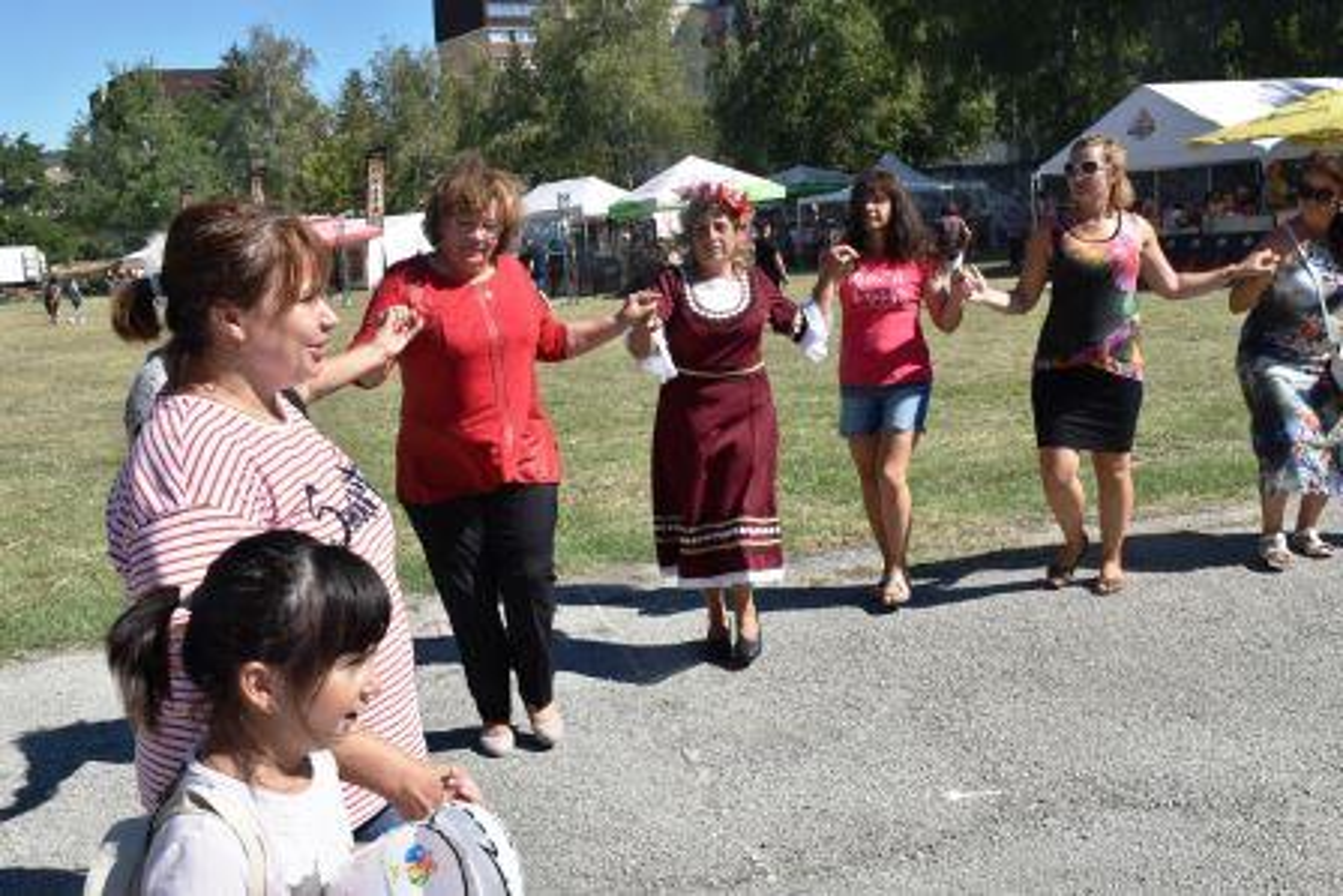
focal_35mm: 36
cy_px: 448
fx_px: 1343
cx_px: 672
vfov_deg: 36.9
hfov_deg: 53.1
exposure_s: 1/400
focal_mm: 24
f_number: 10
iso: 200
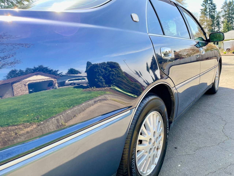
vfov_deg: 54.9
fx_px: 169
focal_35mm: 25
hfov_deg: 69.4
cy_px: 88
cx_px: 117
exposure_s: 1/300
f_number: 1.6
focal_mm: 5.1
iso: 32
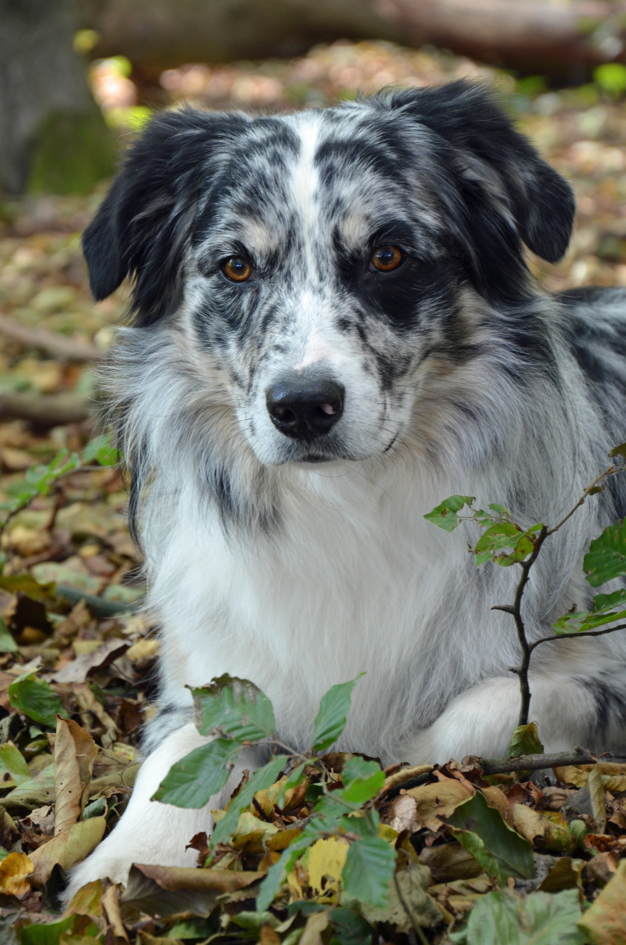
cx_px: 313
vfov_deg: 14.9
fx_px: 3616
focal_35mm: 138
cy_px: 472
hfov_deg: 9.9
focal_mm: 92
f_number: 5.6
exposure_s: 1/60
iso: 560
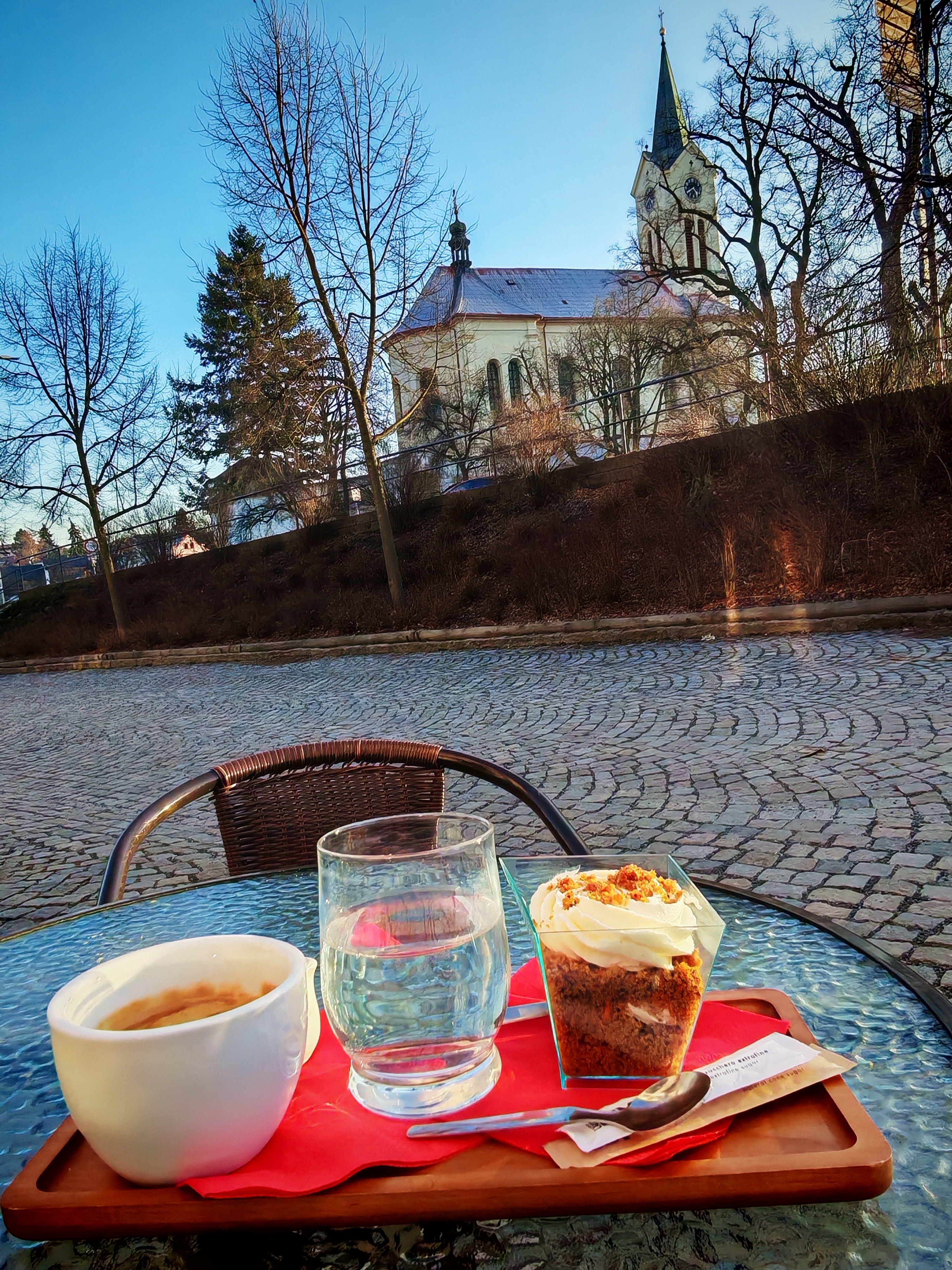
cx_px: 476
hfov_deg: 53.1
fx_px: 953
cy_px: 635
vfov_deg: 67.3
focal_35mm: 26
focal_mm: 1.96
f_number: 2.2
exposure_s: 1/510
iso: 50
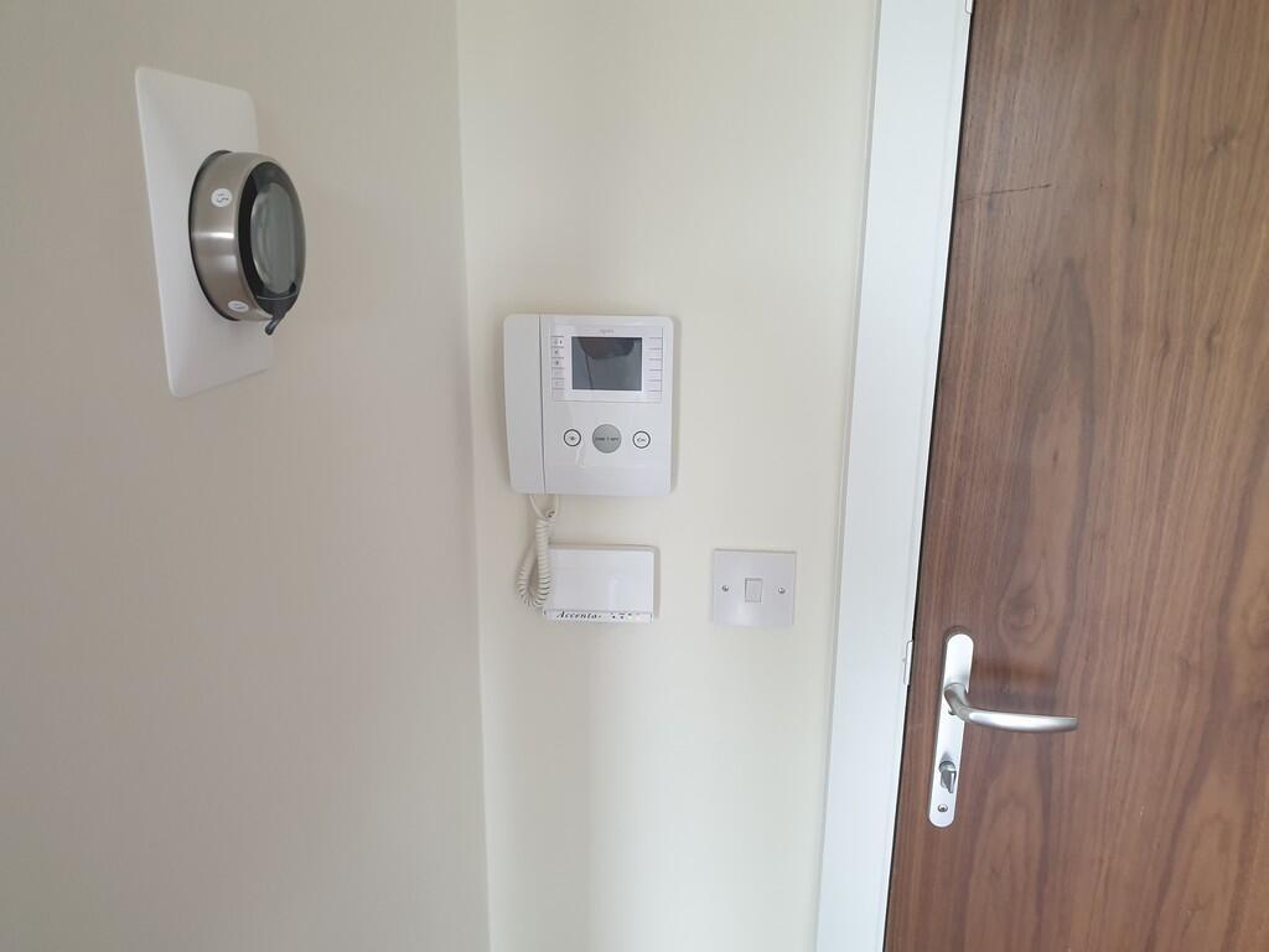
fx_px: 953
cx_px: 634
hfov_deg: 67.3
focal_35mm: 26
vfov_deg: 53.1
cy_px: 476
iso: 200
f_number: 2.4
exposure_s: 1/50
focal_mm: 4.3
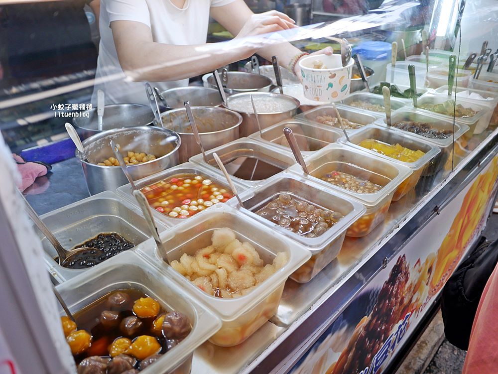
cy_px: 187
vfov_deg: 49.8
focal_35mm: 28
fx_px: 403
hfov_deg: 63.4
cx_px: 249
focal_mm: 14
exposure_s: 1/100
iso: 200
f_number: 2.5
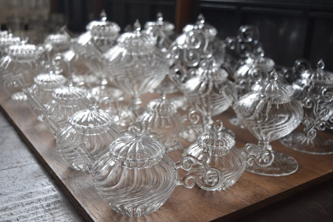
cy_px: 111
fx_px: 361
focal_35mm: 39
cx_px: 166
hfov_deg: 49.5
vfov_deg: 34.2
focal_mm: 26
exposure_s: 1/80
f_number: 4.5
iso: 400
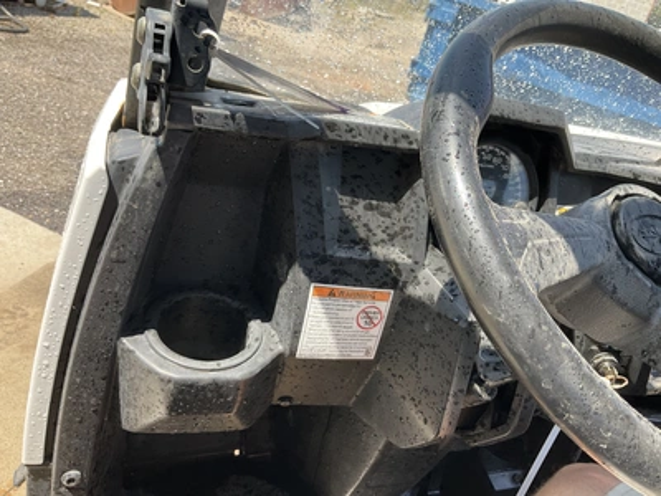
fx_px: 554
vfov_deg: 48.2
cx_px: 330
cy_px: 248
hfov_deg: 61.7
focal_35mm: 29
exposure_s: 1/391
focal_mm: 3
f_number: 1.8
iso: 25
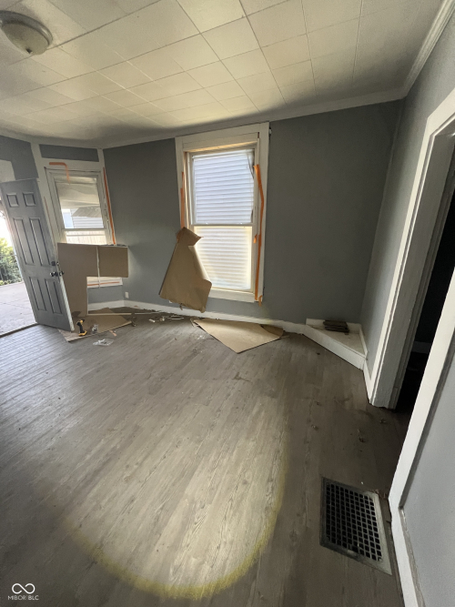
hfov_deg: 89.9
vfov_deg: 106.2
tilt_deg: -16.5
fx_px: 228
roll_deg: +2.6
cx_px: 228
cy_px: 304
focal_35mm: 13
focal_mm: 1.57
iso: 250
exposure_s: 1/94
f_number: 1.8
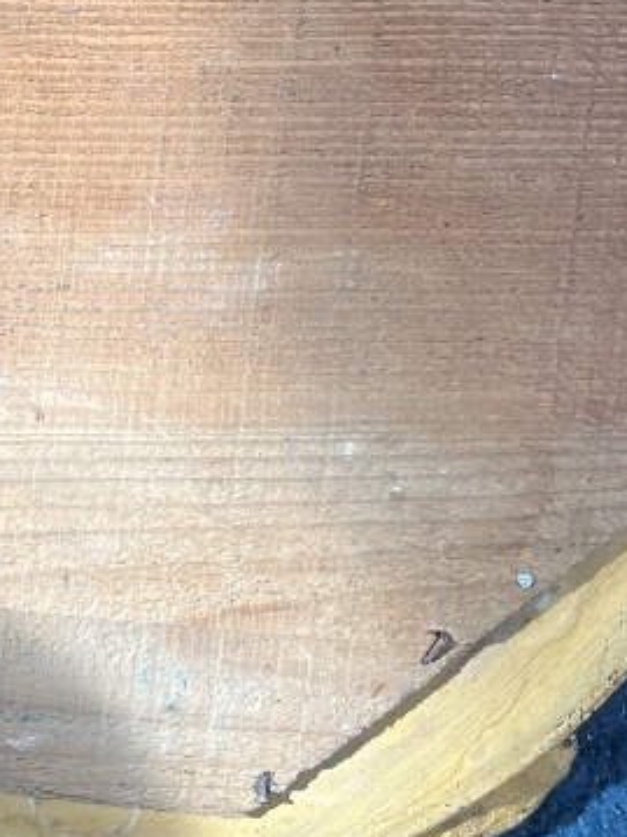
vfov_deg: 21.3
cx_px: 96
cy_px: -107
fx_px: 2102
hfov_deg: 16.8
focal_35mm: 87
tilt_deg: -87.3
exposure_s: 1/122
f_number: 1.6
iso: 64
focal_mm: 5.1
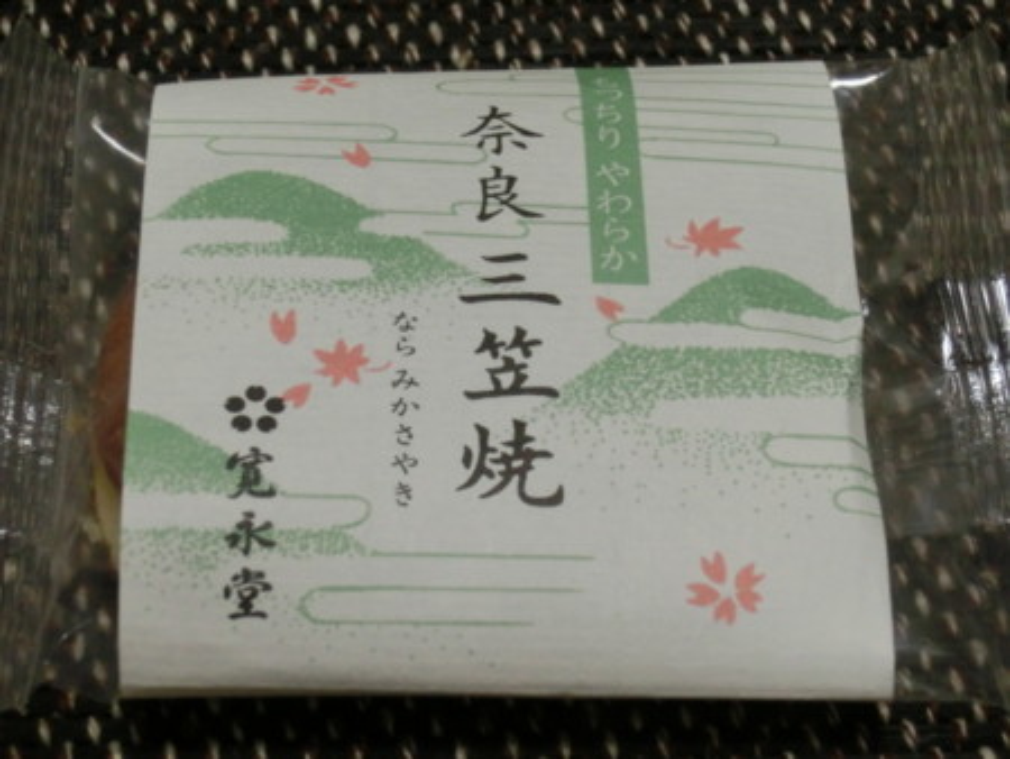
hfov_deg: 17.9
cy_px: 380
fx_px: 3211
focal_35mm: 110
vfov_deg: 13.5
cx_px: 505
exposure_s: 1/30
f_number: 5.4
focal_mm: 19.54
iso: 800
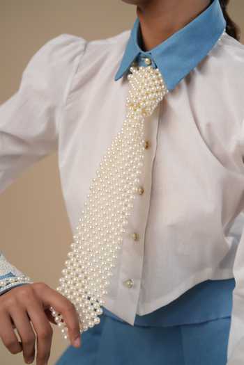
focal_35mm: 50
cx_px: 122
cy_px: 182
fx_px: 508
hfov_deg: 27.0
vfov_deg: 39.6
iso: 125
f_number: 2.8
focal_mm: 50
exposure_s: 1/125
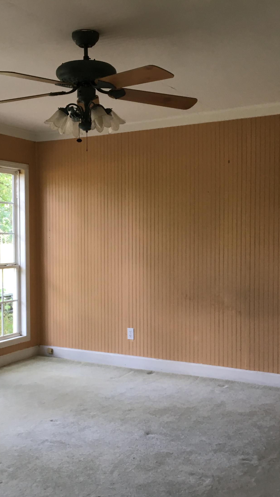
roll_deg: +2.5
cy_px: 253
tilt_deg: -3.0
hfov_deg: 27.6
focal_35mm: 43
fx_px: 567
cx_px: 105
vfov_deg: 47.4
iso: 32
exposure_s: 1/40
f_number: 2.2
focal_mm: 4.15
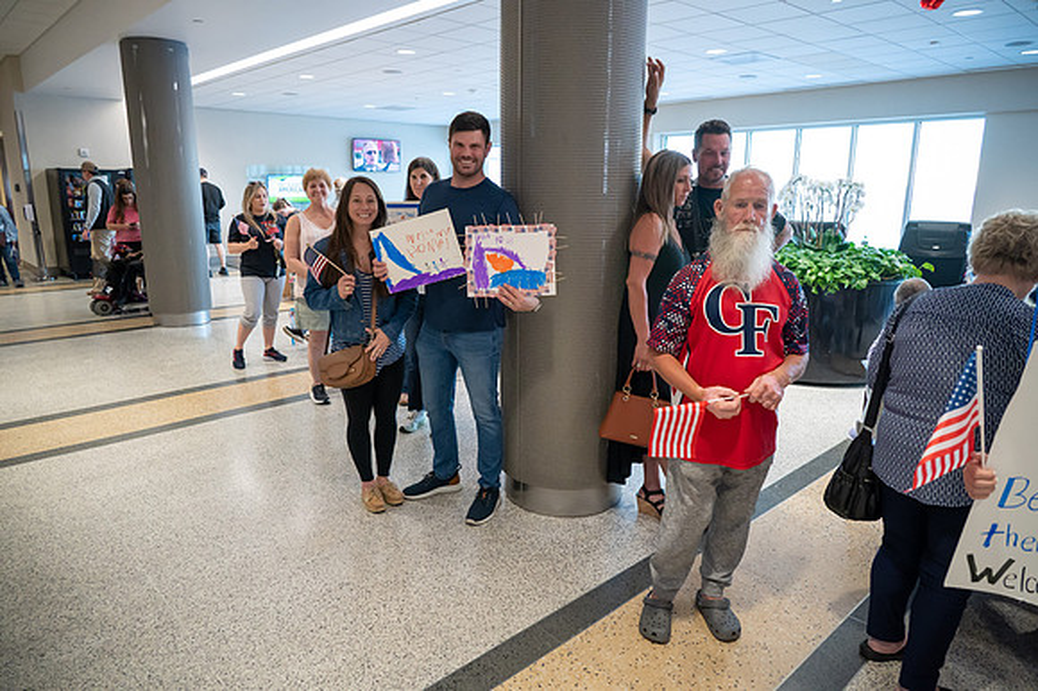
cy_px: 346
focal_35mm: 24
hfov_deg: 73.8
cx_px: 519
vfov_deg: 53.1
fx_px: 692
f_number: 4
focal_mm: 24
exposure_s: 1/200
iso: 5000
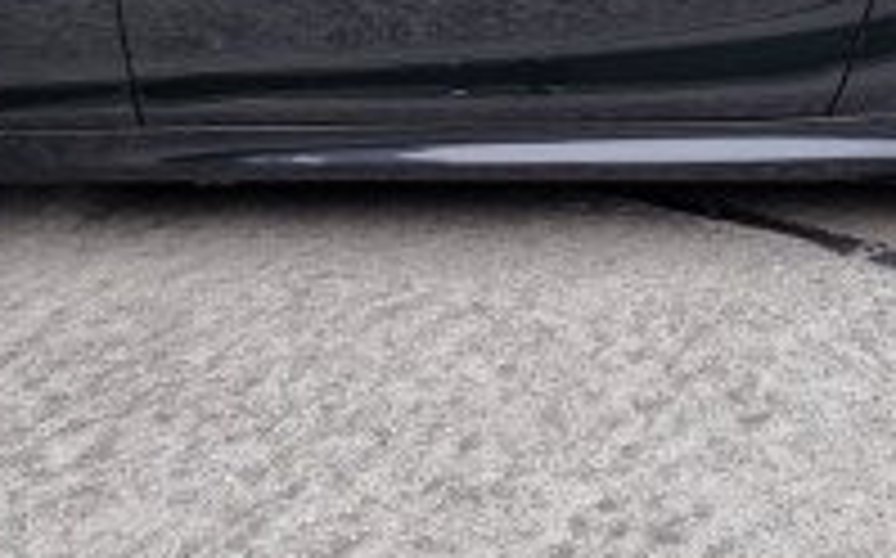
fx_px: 2001
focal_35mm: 82
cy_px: 9
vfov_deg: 15.6
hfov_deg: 25.1
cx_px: 581
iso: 50
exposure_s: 1/100
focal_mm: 6.7
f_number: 1.8
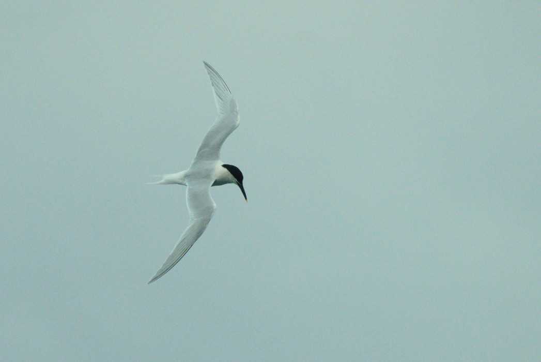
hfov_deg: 4.5
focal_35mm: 460
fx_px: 6918
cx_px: 270
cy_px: 181
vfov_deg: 3.0
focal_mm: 460
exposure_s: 1/8000
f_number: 6.3
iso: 1000
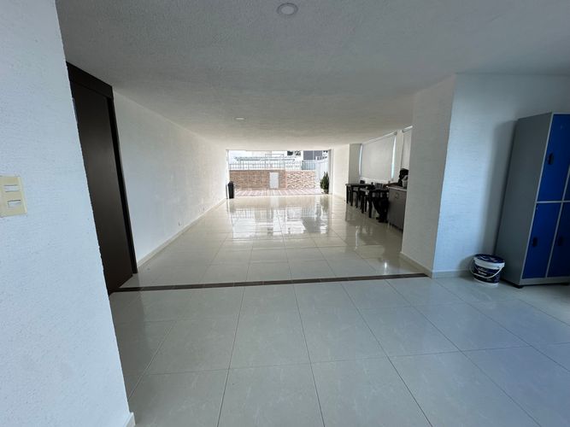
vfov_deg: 85.7
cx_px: 285
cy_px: 214
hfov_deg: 102.1
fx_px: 230
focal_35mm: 14
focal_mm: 2.22
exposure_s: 1/99
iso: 50
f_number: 2.2
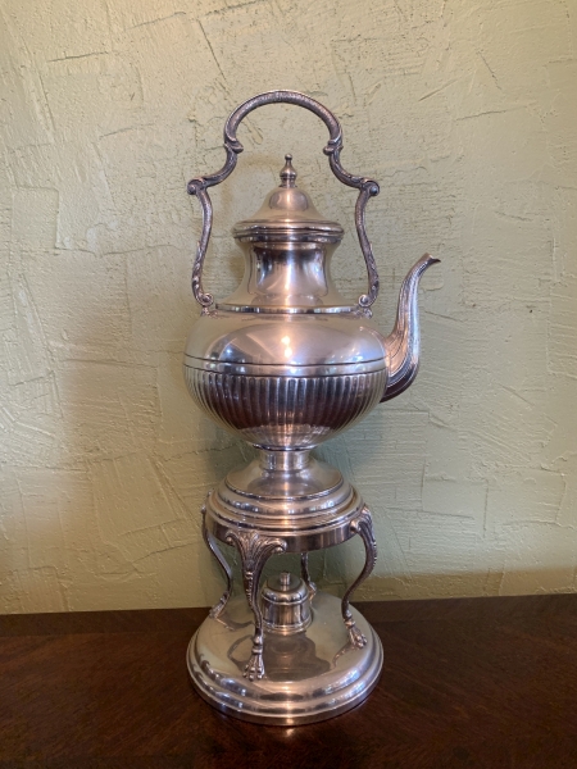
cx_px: 288
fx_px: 578
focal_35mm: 26
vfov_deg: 67.3
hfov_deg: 53.1
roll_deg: +0.4
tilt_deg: -8.5
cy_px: 384
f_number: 1.8
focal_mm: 4.25
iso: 320
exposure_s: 1/40
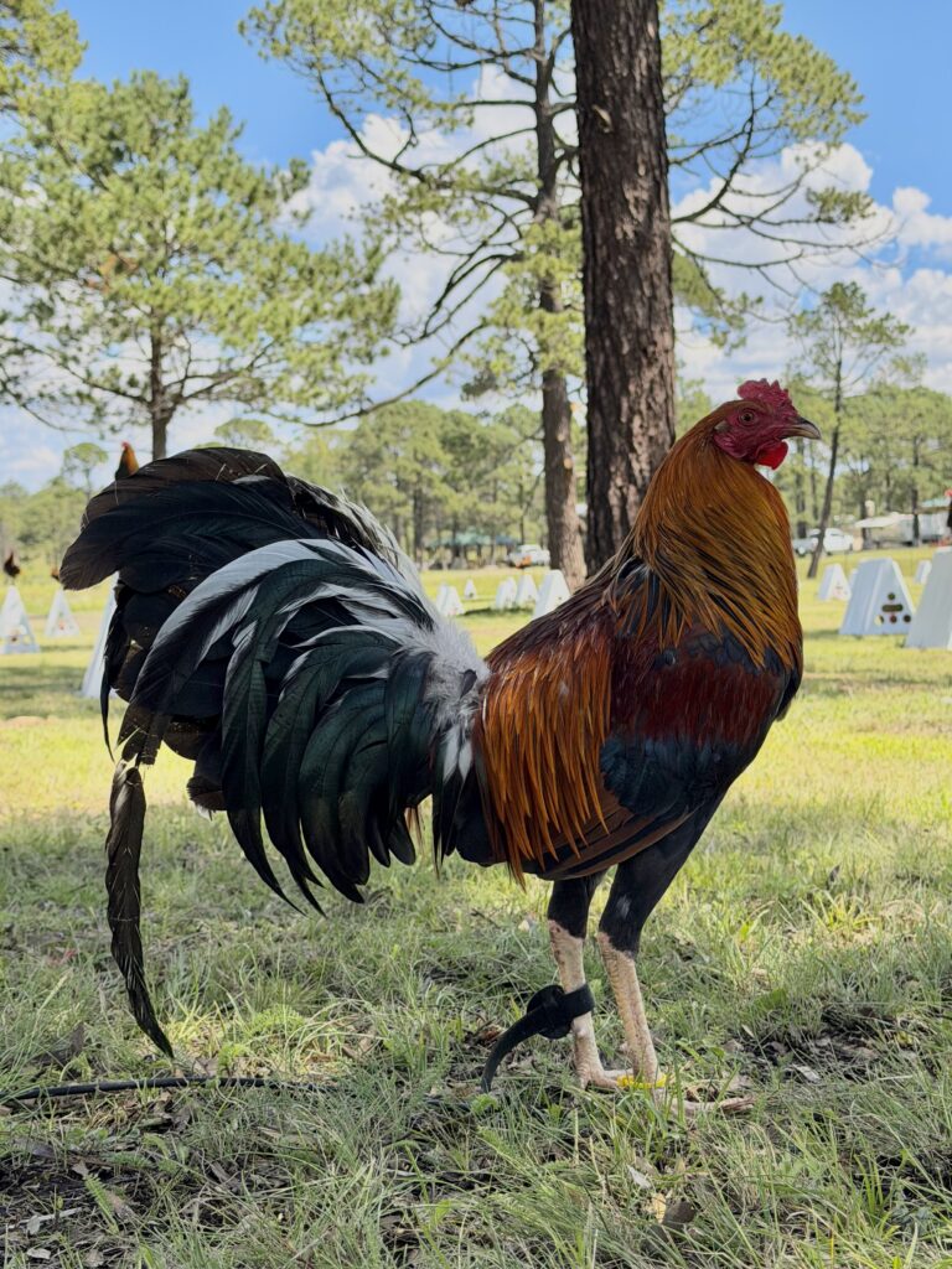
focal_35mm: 48
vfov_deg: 39.7
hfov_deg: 30.3
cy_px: 634
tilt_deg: -1.4
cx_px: 476
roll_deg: +1.1
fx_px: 1760
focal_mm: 6.76
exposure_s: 1/2667
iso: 80
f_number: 1.78
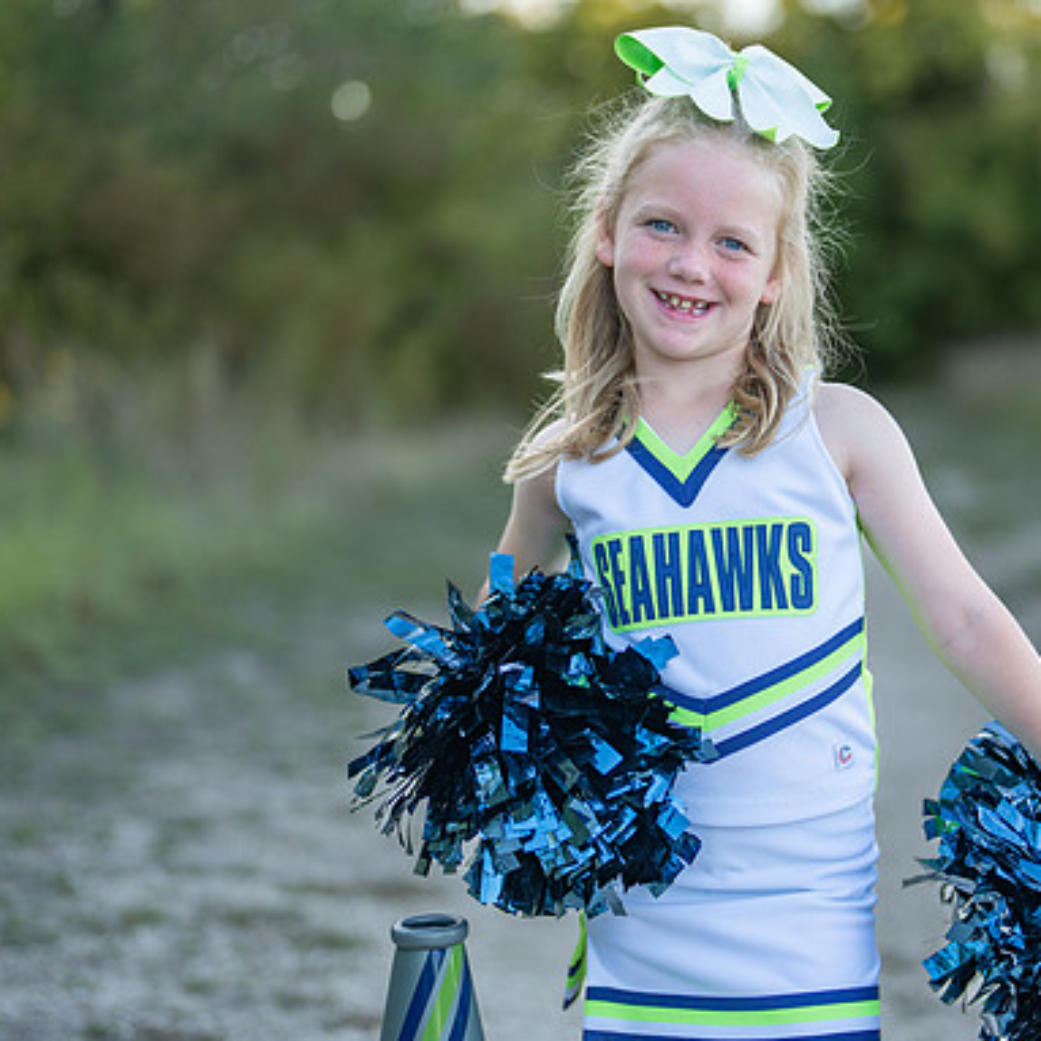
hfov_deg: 23.5
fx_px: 2484
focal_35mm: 73
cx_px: 763
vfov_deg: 23.7
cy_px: 531
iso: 100
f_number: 1.2
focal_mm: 50
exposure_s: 1/800
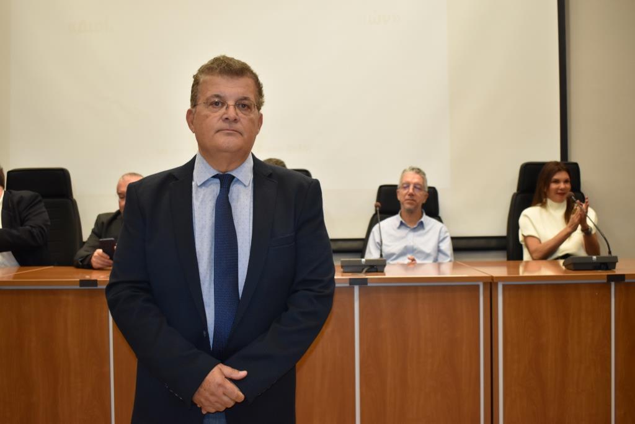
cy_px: 212
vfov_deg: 34.2
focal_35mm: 39
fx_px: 688
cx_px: 318
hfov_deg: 49.5
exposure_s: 1/125
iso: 800
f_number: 4
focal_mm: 26
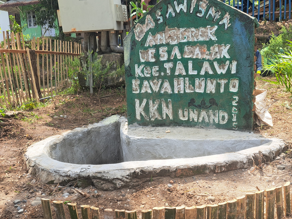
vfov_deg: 37.2
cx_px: 163
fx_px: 321
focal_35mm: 38
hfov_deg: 48.9
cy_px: 152
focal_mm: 5.23
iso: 50
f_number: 1.8
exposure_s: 1/817
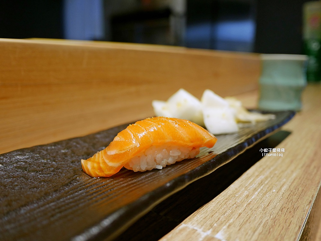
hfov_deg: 63.4
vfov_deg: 49.8
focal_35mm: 28
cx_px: 160
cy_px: 120
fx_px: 260
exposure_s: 1/60
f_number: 2.5
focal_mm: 14
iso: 400
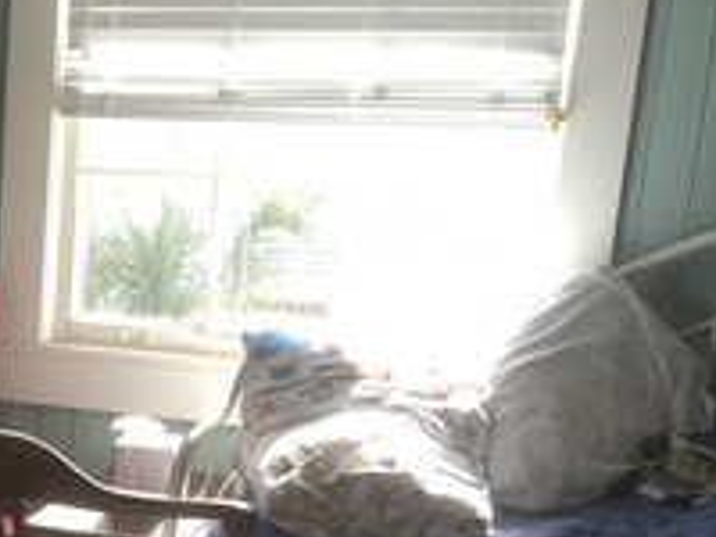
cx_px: -297
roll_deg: +0.6
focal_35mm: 93
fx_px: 1924
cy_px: 609
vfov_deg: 15.4
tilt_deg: -20.2
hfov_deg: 19.0
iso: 40
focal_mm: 4.15
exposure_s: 1/120
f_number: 2.2
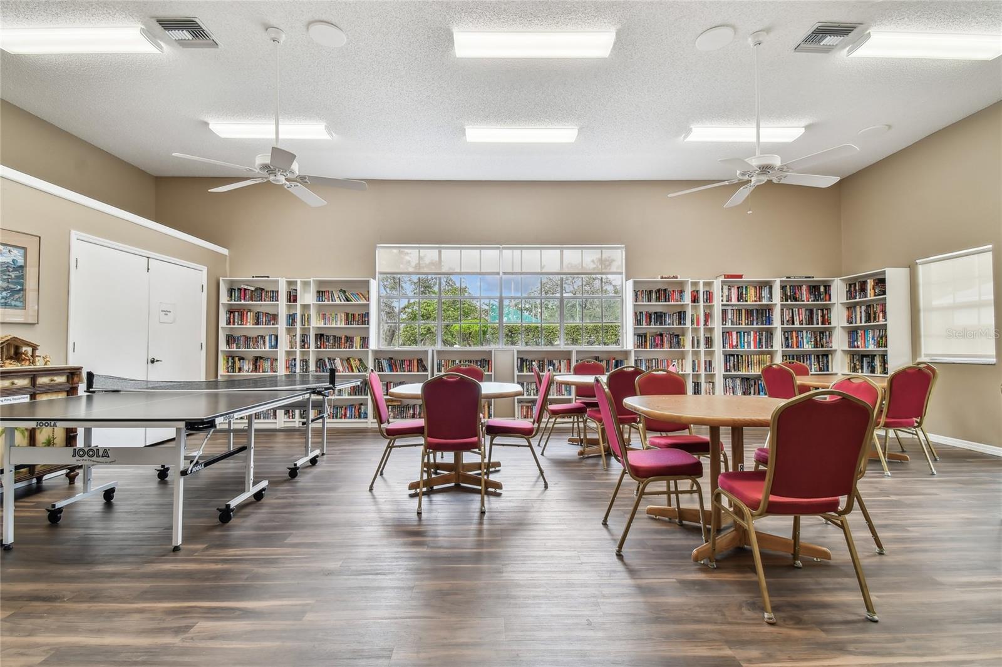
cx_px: 501
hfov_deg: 100.4
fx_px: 417
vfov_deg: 77.3
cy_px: 334
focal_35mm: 15
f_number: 7.1
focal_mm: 10
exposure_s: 1/6
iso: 100
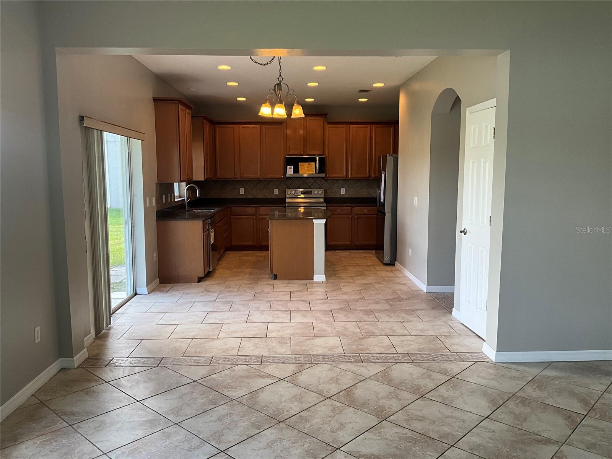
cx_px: 306
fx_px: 513
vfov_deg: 48.2
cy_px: 230
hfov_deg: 61.7
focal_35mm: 29
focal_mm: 3
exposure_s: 1/120
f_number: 1.8
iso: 50
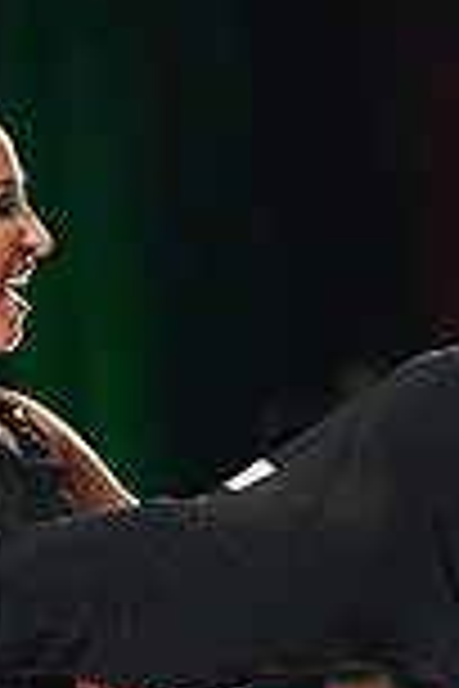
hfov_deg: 2.4
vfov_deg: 3.6
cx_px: 259
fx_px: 10977
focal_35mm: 574
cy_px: 971
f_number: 4
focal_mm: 151
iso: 8000
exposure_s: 1/400
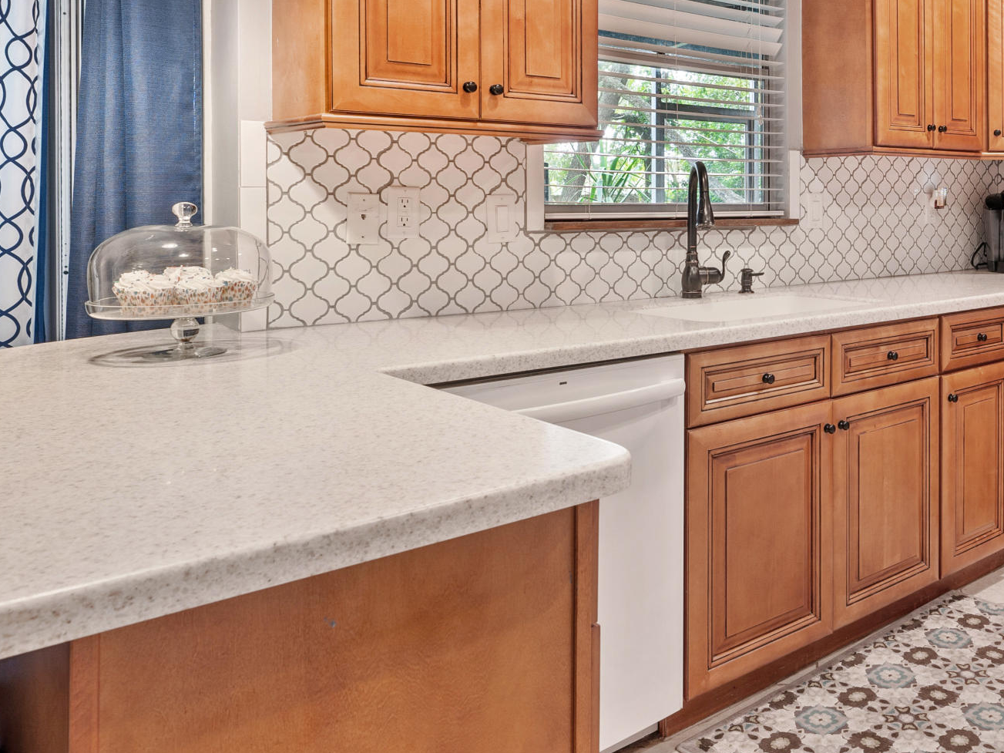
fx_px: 899
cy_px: 220
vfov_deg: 44.4
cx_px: 806
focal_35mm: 31
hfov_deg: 54.3
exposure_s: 2
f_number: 8
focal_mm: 14
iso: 100
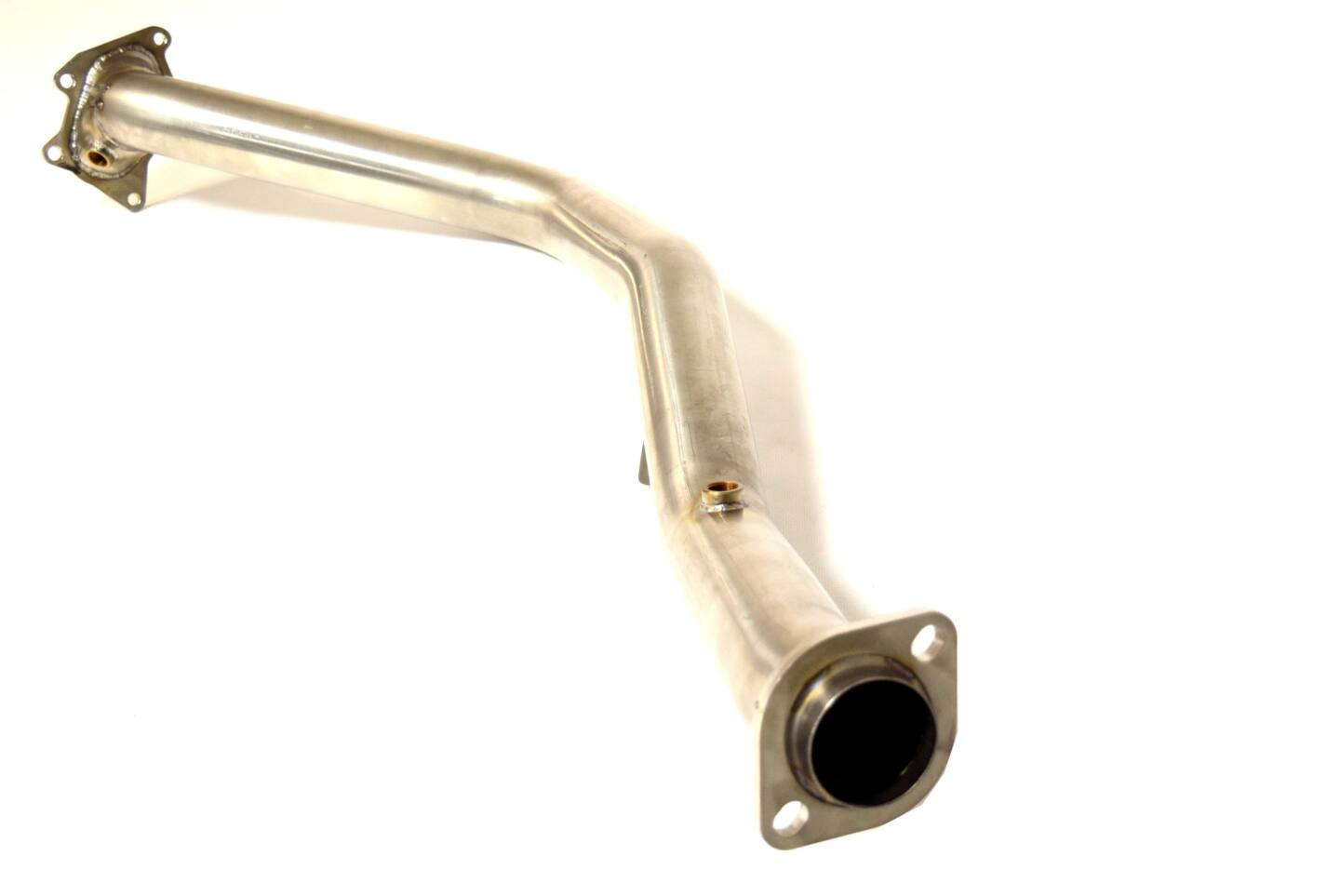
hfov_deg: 43.6
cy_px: 448
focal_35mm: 45
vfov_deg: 29.9
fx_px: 1676
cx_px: 670
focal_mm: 30
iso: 900
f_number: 4.2
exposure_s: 1/60
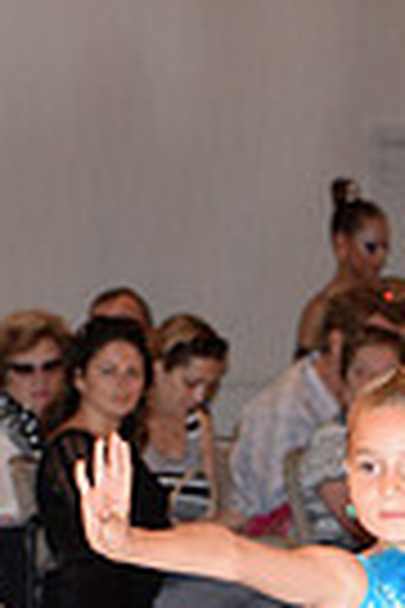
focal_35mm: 514
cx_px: 443
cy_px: 901
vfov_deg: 4.0
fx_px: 8673
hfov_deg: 2.7
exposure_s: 1/200
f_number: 5.6
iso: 1250
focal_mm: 120
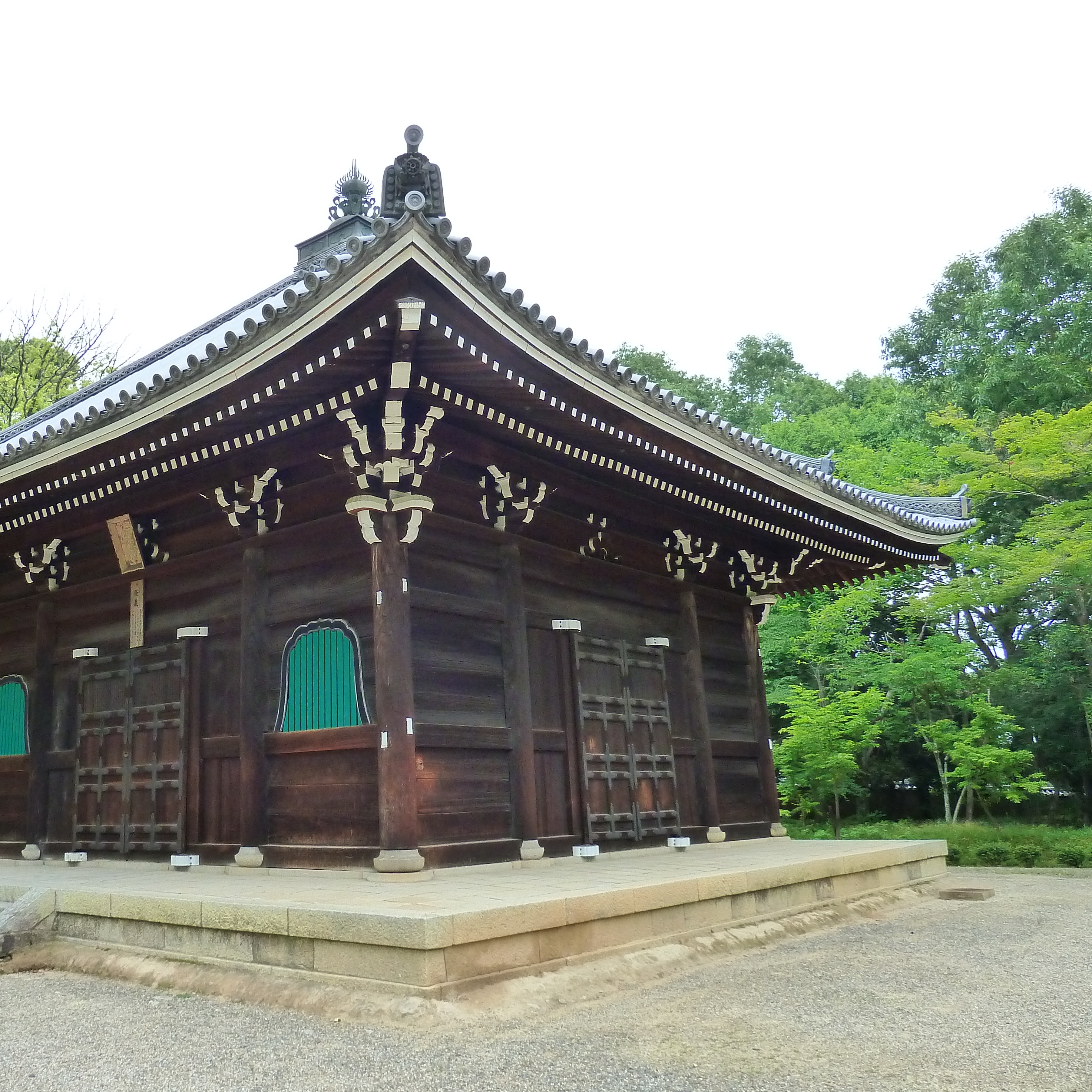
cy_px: 540
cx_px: 361
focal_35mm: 30
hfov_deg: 53.0
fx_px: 1071
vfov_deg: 54.0
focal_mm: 4.1
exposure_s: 1/100
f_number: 3.5
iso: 200
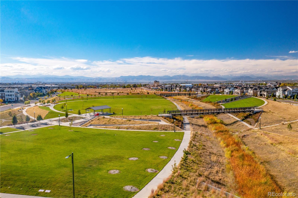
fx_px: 232
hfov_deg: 65.5
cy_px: 99
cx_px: 149
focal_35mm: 28
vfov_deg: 46.4
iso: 200
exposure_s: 1/30
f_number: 10
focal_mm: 10.26
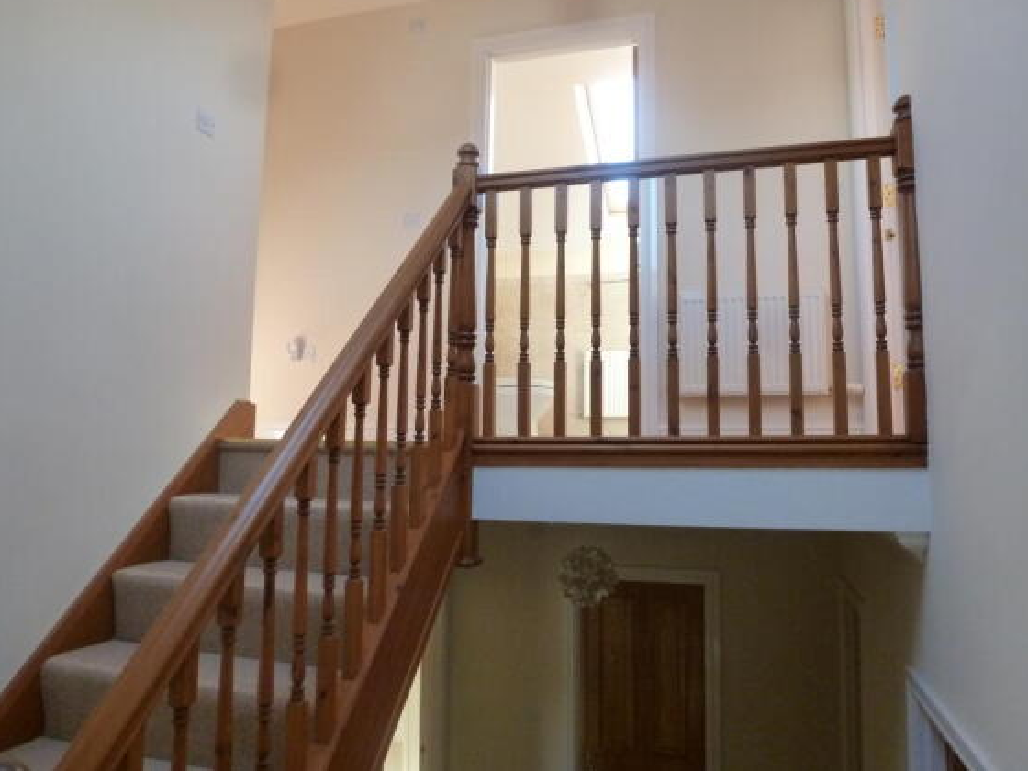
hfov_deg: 69.4
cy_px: 374
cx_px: 500
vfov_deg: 54.9
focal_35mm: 25
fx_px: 742
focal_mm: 4.3
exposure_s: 1/50
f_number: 3.3
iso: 400
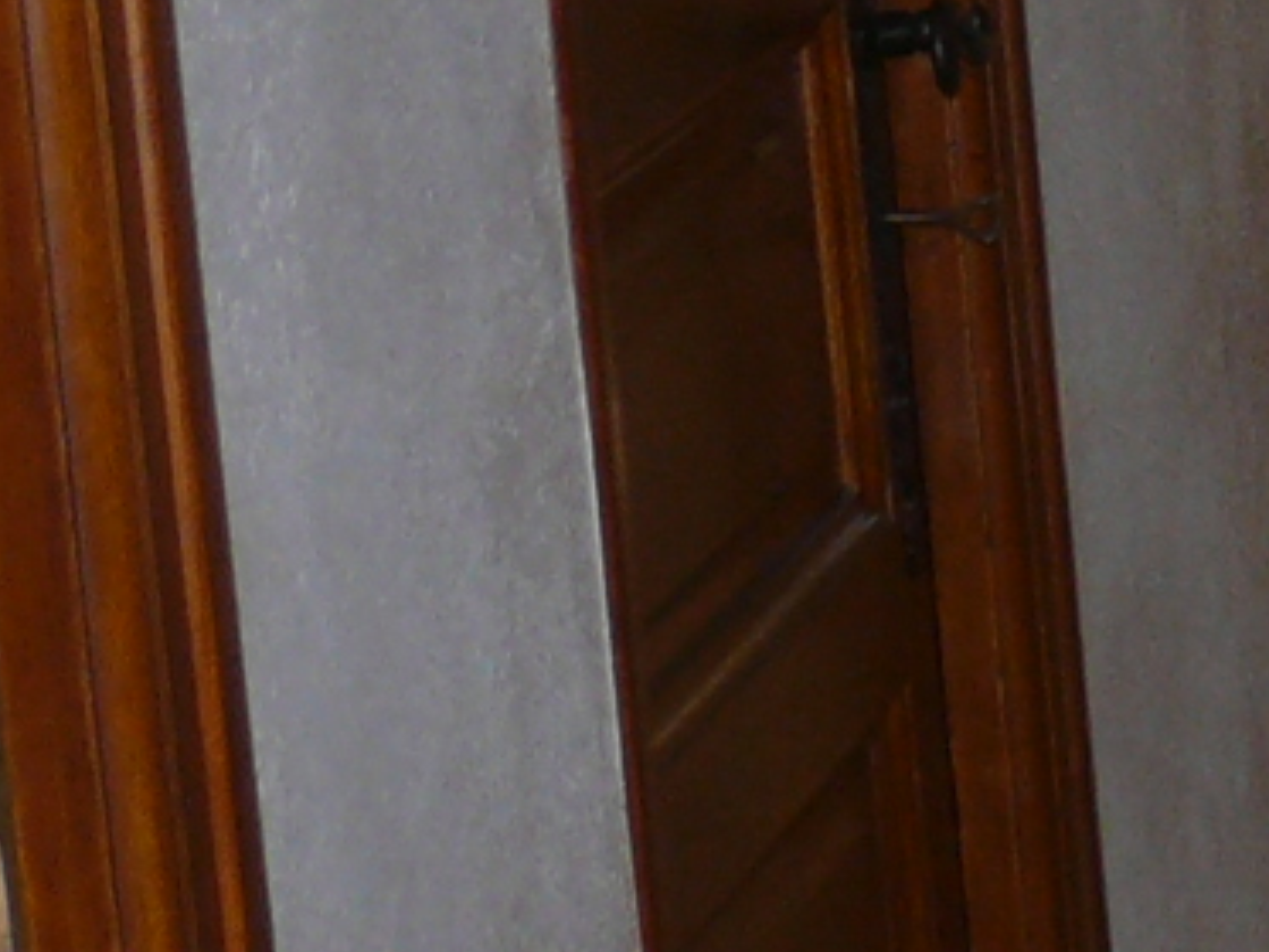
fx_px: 8801
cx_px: 3123
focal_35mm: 240
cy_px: -139
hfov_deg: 7.6
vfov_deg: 6.2
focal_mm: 7.4
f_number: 2.8
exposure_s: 1/30
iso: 100
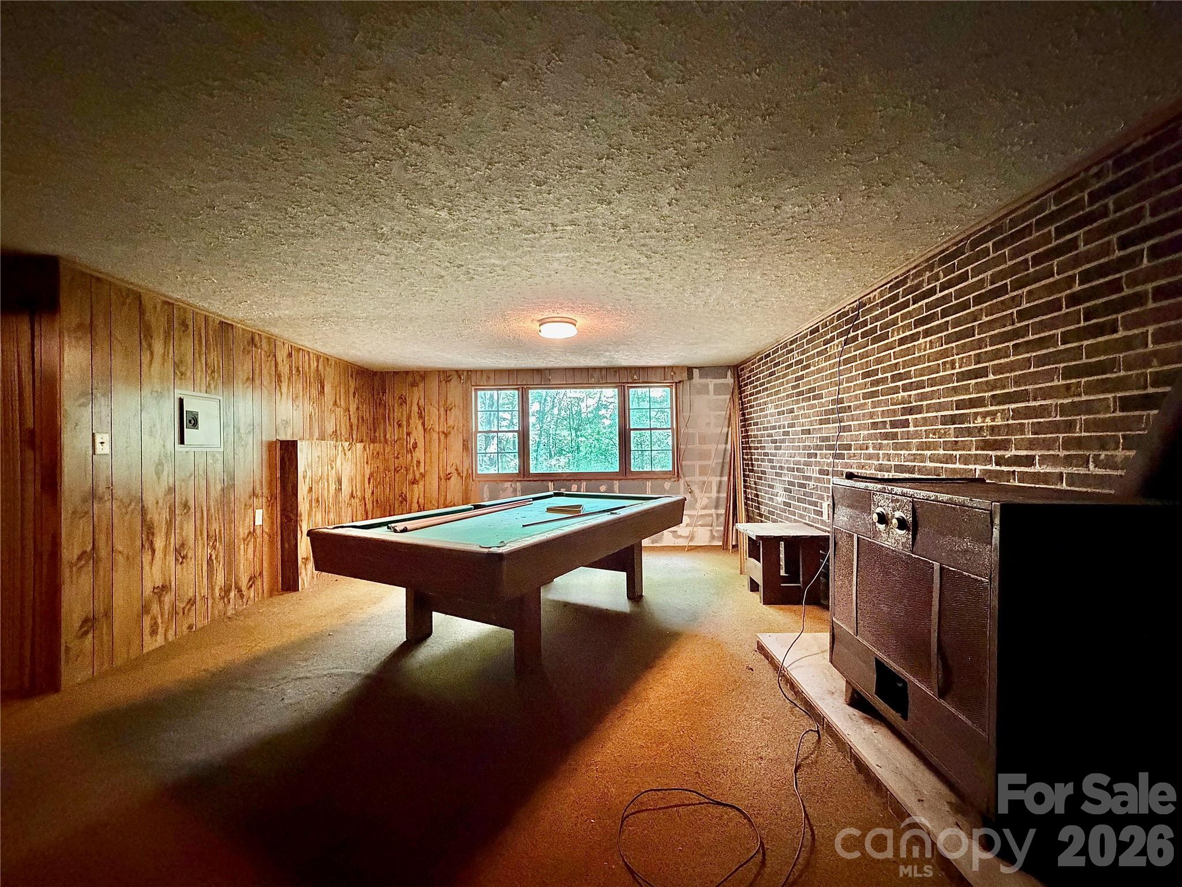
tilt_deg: +1.2
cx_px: 591
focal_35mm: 14
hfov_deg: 102.1
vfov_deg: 85.7
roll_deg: +1.3
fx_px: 478
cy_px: 444
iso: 1250
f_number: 2.2
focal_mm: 2.22
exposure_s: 1/40
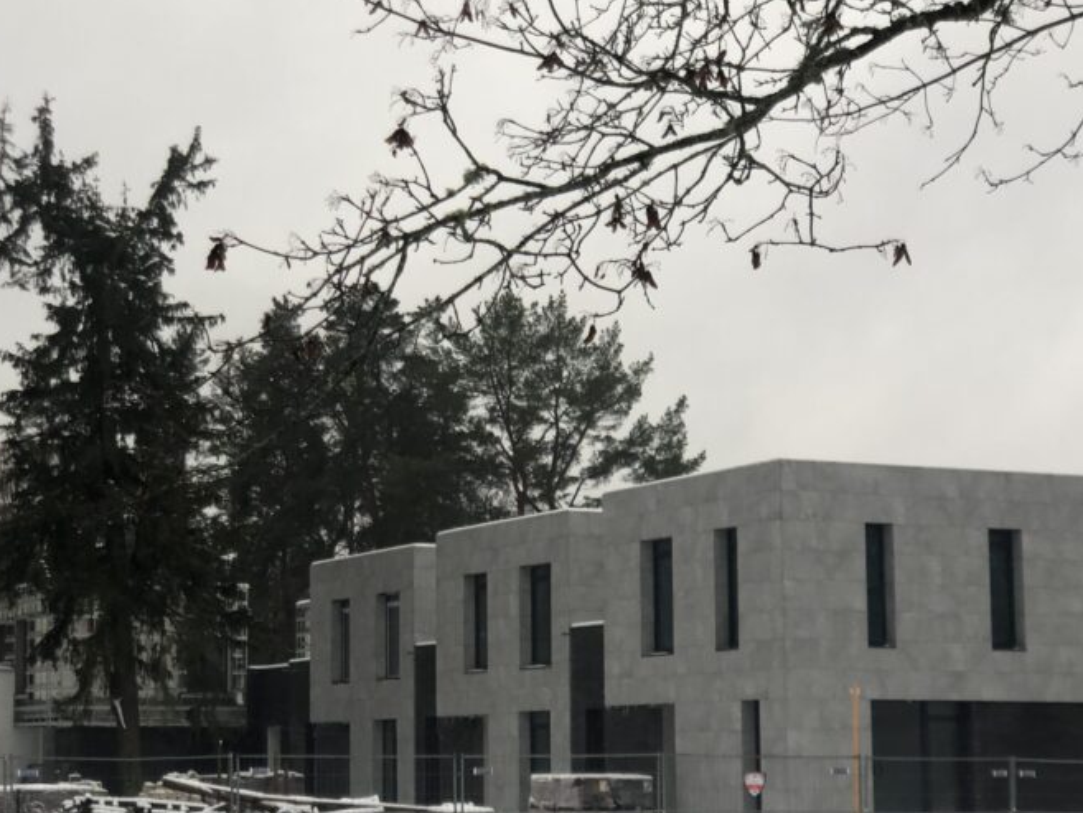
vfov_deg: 18.2
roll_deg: +2.0
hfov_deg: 24.1
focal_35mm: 81
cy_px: 516
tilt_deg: +5.5
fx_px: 2535
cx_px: 427
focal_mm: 6
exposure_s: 1/60
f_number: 2.4
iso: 20
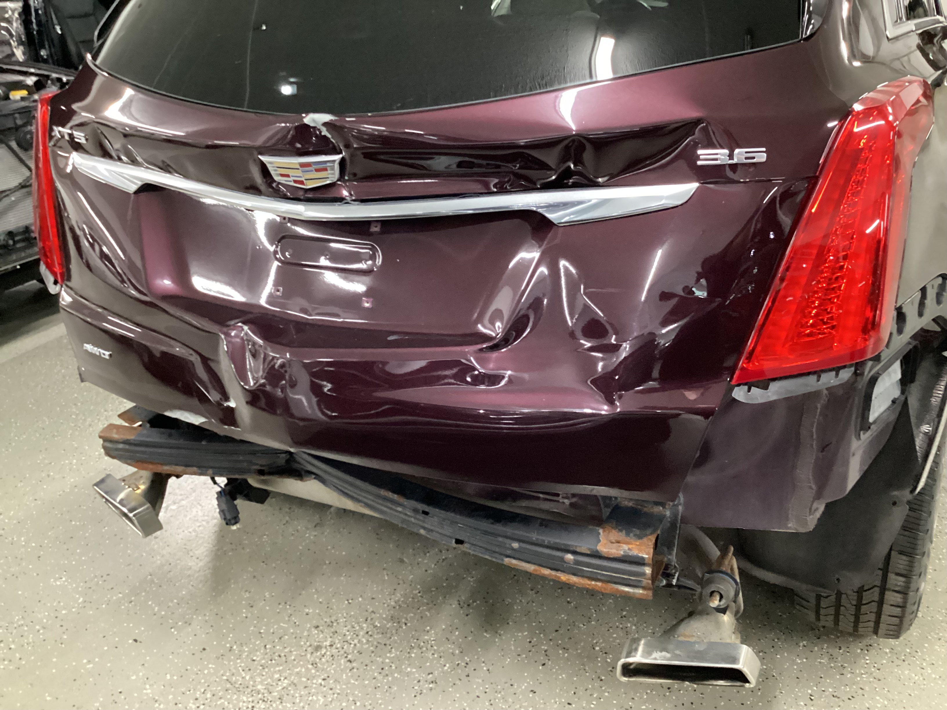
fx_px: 848
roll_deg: +1.8
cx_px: 474
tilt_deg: -25.3
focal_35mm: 31
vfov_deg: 45.4
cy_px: 355
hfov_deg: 58.4
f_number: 2.4
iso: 640
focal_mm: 3.3
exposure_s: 1/30
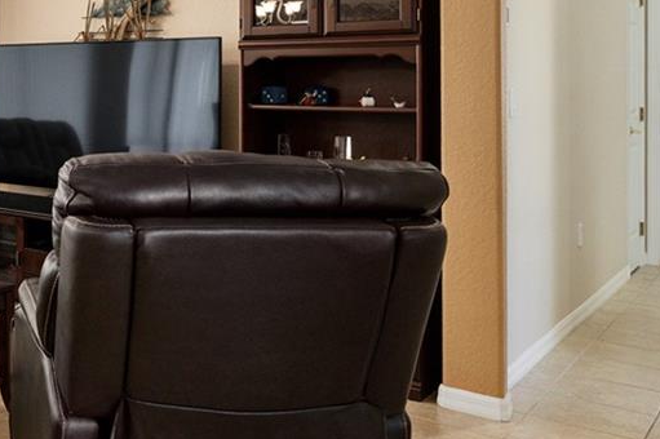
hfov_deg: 35.3
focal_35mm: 47
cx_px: -76
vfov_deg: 27.6
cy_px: 58
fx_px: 867
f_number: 7.1
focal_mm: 15.1
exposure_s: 1/10
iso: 500
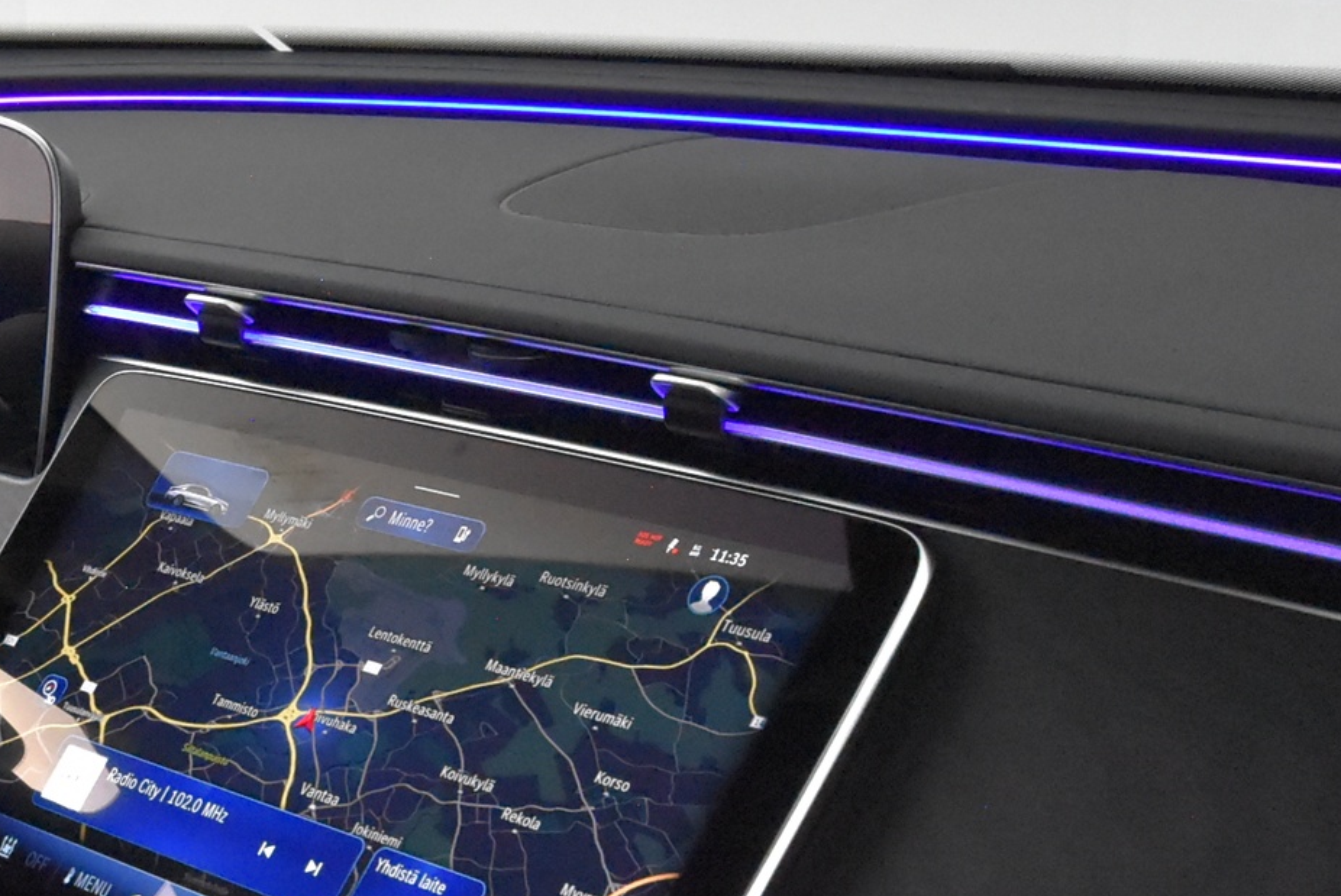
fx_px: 3020
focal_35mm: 81
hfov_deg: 23.4
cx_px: -159
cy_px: 991
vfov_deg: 16.4
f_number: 5.6
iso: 7200
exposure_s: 1/60
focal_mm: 20
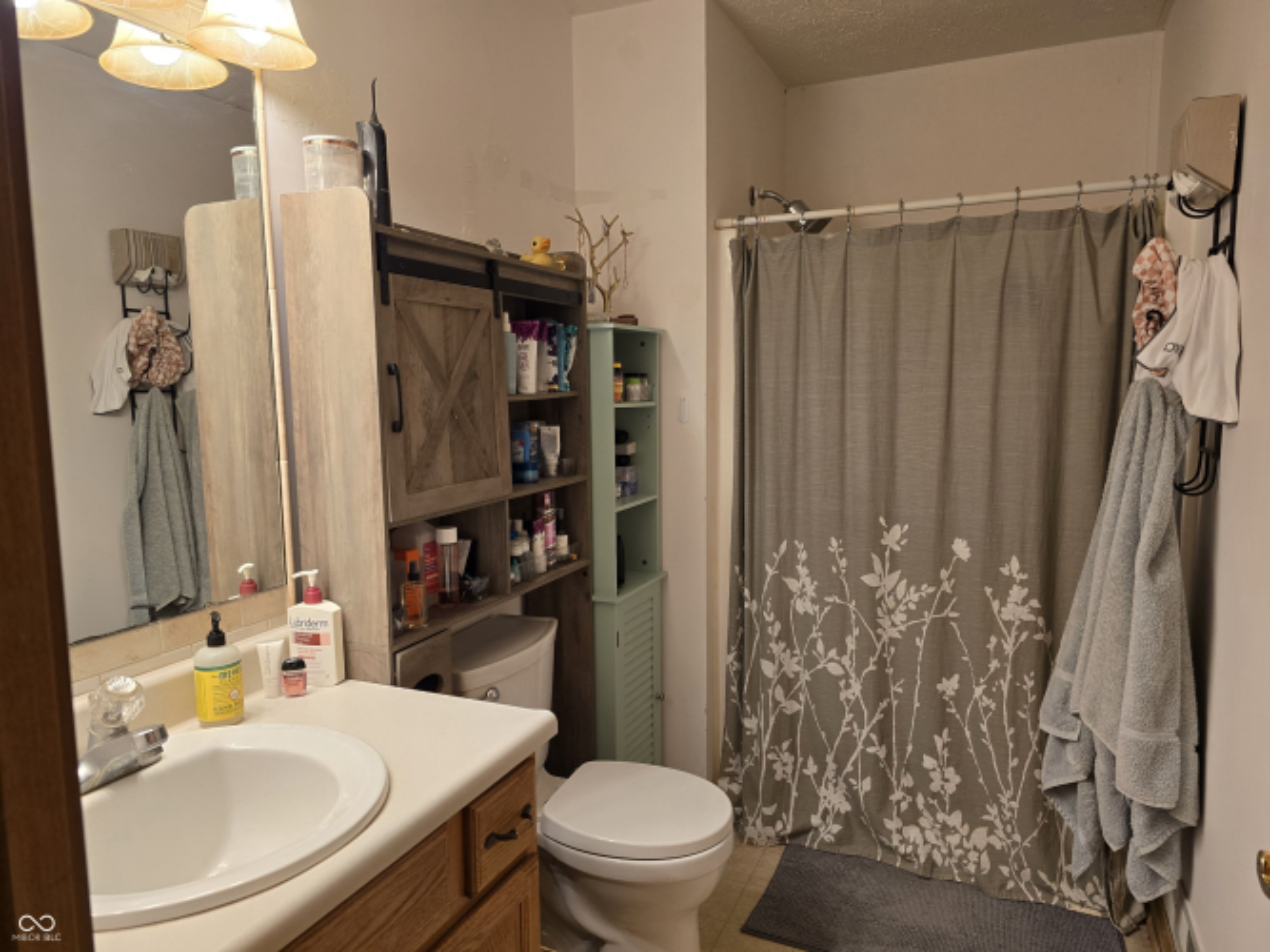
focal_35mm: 23
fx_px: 844
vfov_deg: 58.9
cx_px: 635
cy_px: 476
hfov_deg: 73.9
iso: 125
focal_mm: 6.3
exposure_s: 1/120
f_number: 1.7
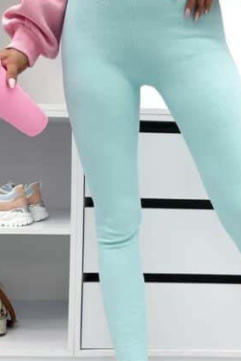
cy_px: 182
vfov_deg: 45.4
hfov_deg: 30.8
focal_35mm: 43
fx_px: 432
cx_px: 174
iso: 80
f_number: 1.8
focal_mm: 6.86
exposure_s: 1/640
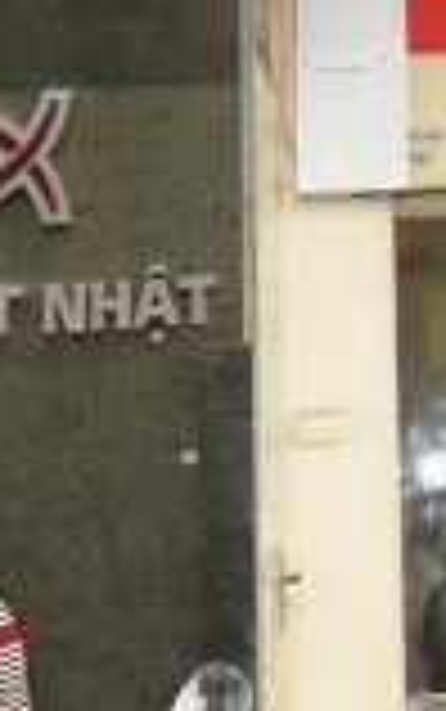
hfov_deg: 9.9
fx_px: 2252
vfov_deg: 17.3
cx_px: 1072
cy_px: -76
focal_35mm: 116
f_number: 3.5
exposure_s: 1/20
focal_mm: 4.9
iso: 80
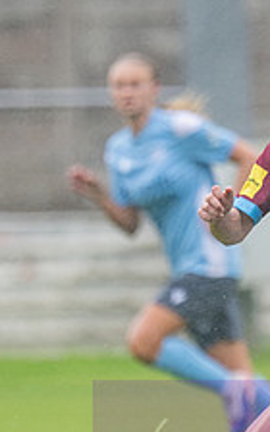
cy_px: 427
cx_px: 333
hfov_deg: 0.7
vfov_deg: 1.2
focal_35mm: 1824
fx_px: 21475
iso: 220
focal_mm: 270
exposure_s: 1/1600
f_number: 2.8
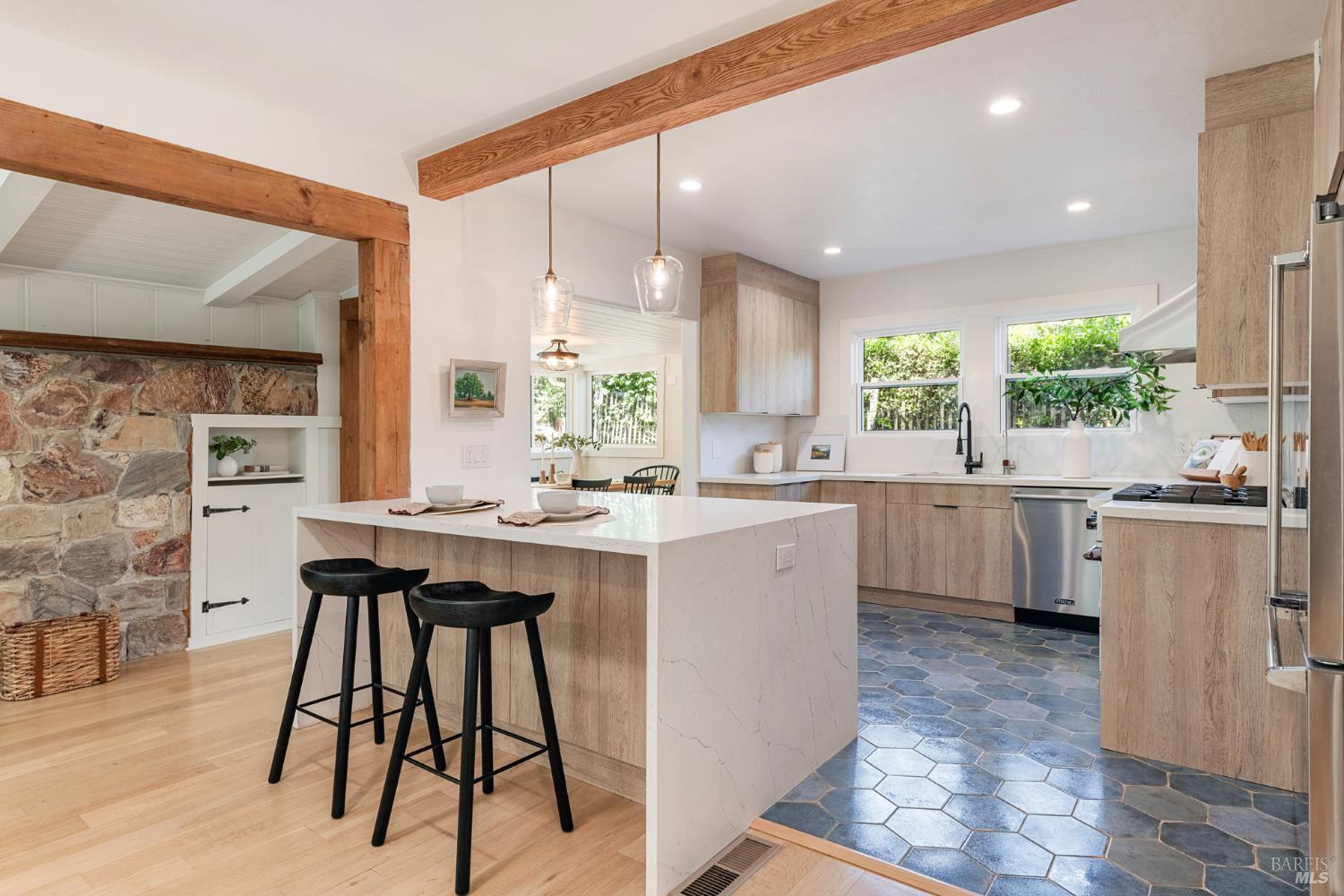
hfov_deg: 84.0
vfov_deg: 61.9
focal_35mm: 20
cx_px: 672
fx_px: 747
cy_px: 448
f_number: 10
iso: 500
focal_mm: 20
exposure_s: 1/13
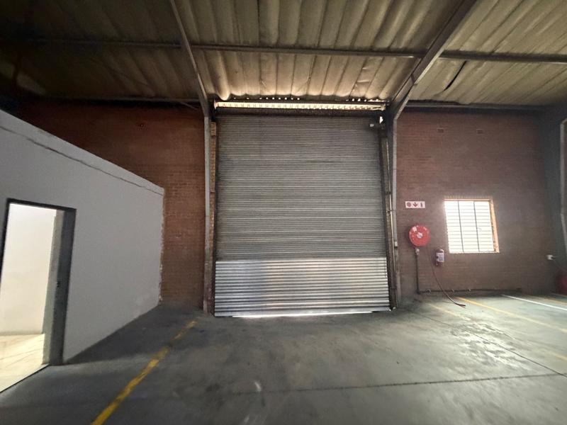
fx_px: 229
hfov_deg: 102.1
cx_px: 284
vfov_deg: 85.7
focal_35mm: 14
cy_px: 212
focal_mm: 2.22
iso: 1250
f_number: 2.2
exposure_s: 1/55
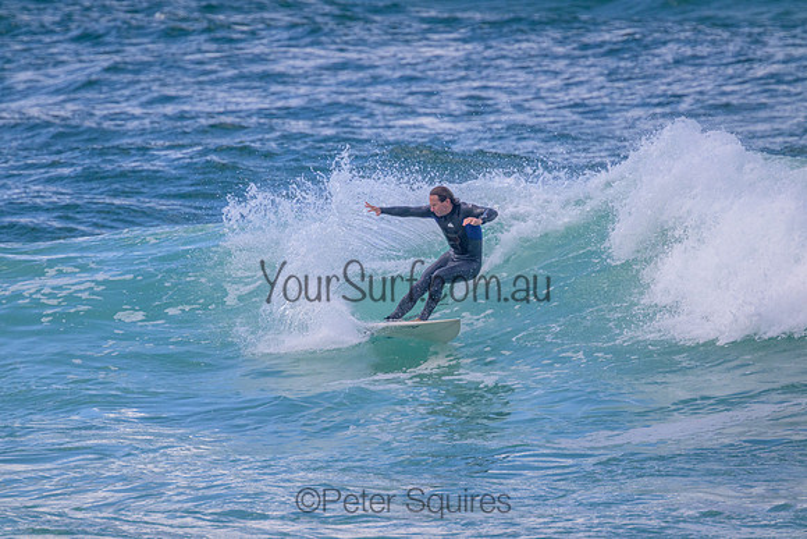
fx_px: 17937
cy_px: 270
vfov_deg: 1.7
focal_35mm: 800
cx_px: 404
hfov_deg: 2.6
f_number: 11
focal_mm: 800
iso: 1250
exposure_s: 1/1600
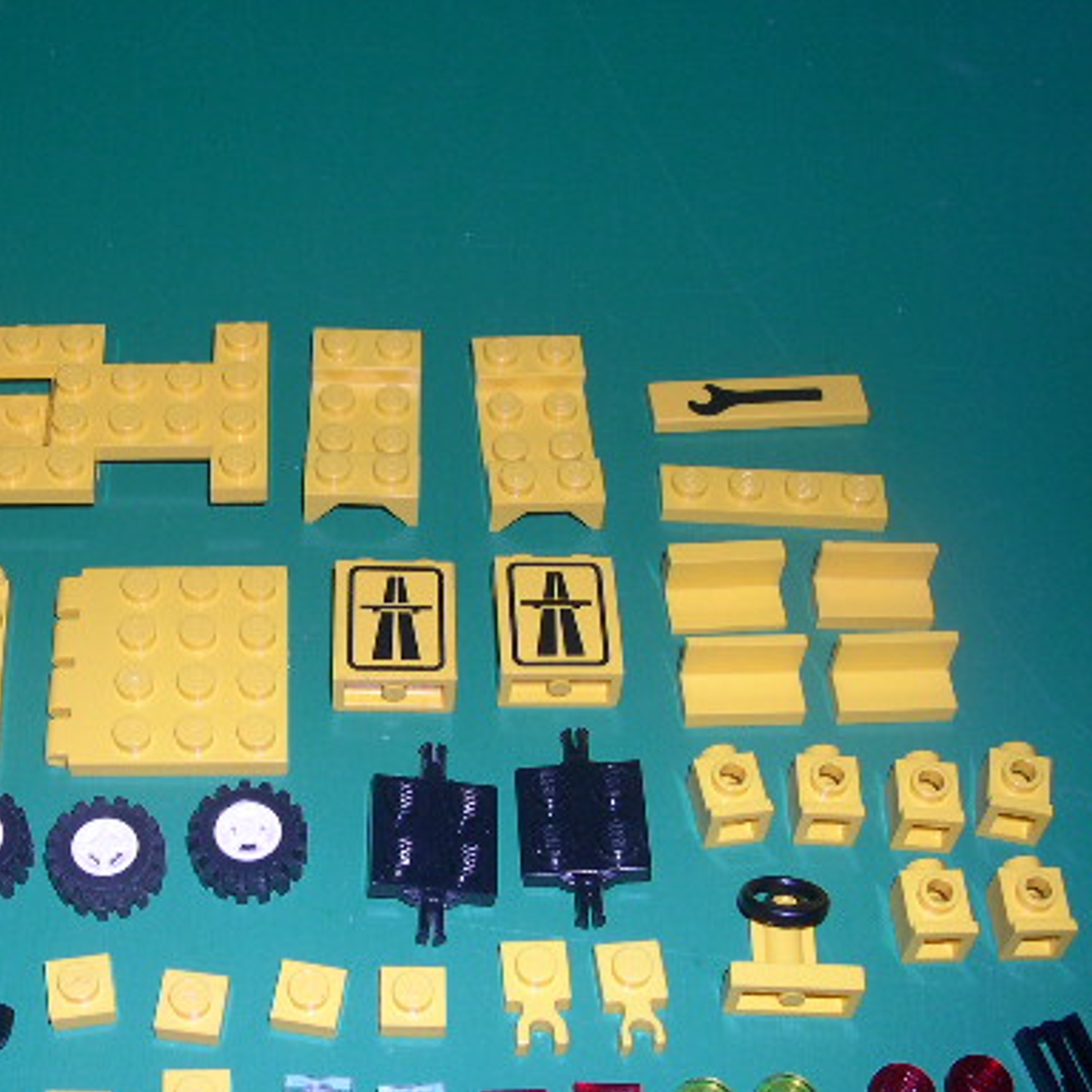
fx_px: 1999
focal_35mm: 56
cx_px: 230
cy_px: 657
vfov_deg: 30.5
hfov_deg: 29.9
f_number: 7.6
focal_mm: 8
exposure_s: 1/60
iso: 100
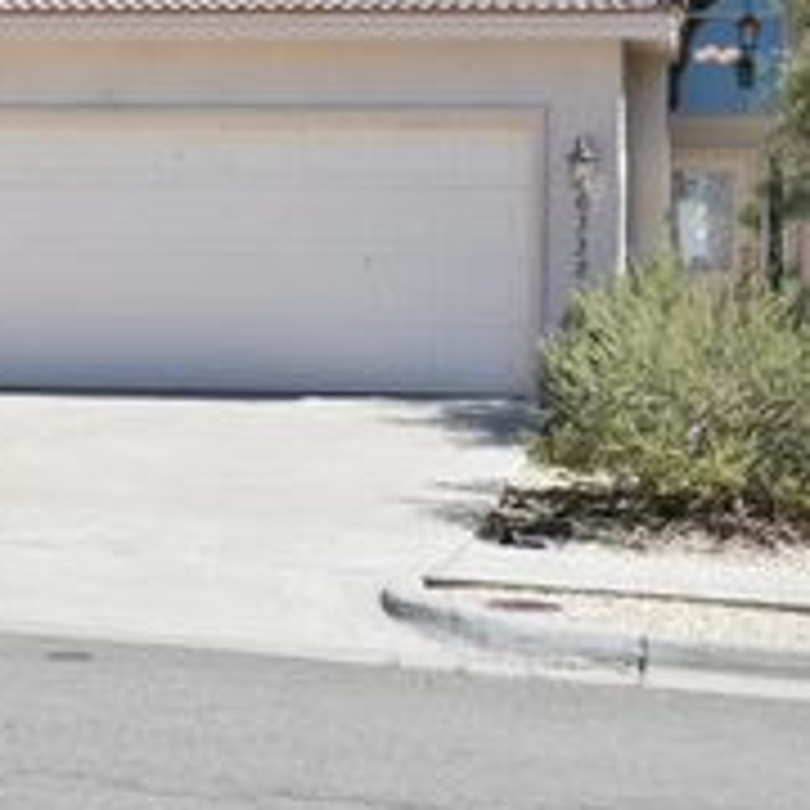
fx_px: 2436
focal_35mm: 92
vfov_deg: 18.7
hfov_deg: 18.9
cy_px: 178
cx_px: 446
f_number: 25
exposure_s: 1/15
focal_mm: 26
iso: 125
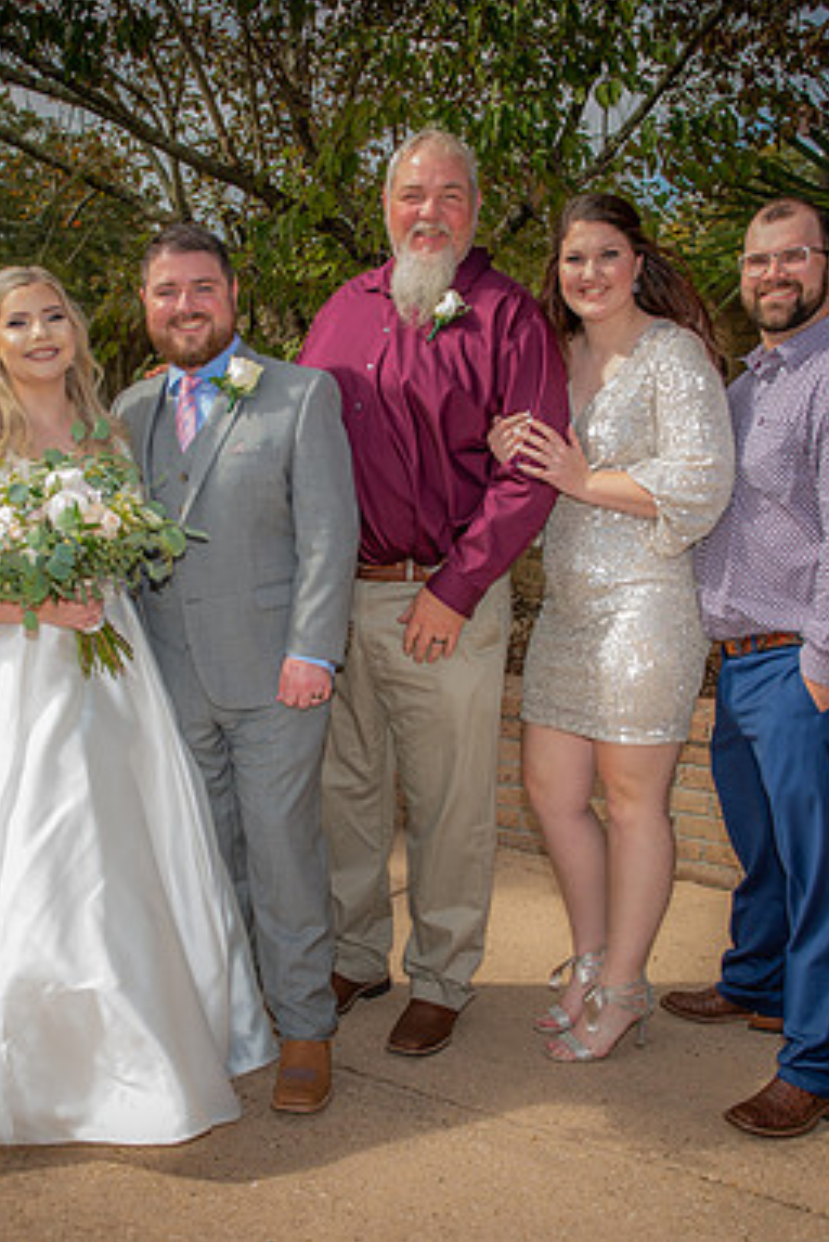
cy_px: 618
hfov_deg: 28.6
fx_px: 1622
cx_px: 322
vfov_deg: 41.9
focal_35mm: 47
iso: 50
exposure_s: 1/160
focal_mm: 31
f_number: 5.6
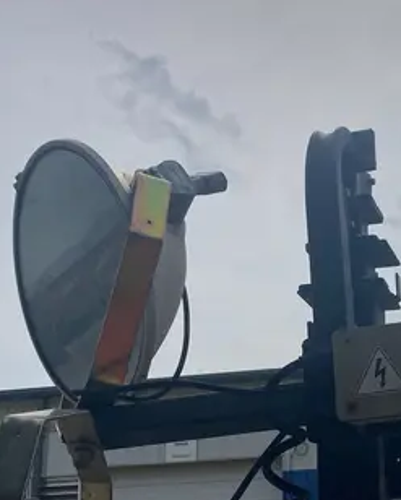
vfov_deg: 28.8
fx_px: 963
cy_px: 353
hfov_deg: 23.1
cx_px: 341
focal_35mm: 65
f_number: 1.8
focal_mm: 3.99
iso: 25
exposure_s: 1/8130
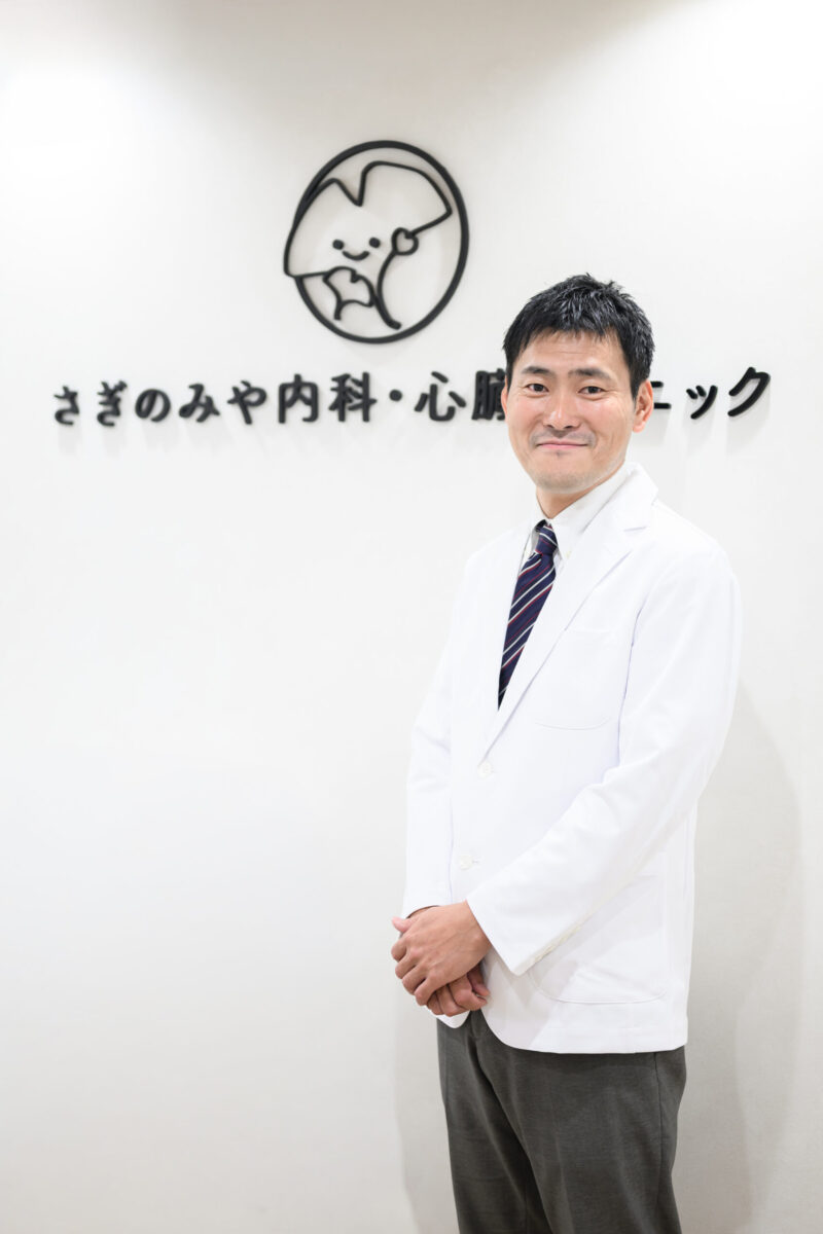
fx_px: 1714
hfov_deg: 27.0
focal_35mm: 50
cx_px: 412
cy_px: 617
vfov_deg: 39.6
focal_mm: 50
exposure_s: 1/100
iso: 250
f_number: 1.8
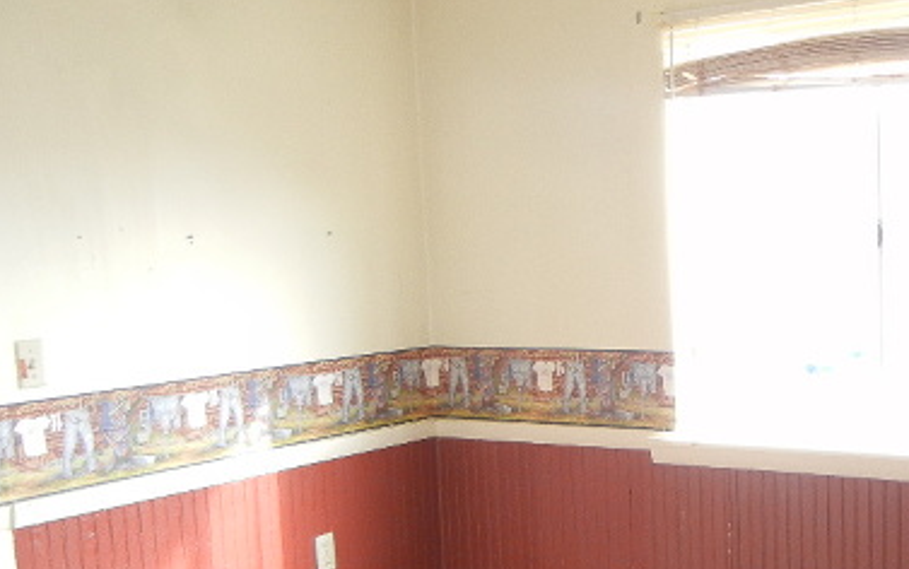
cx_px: 687
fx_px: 1338
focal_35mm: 54
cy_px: 366
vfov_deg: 23.9
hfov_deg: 36.6
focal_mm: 5.4
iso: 200
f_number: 3.5
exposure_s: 1/37
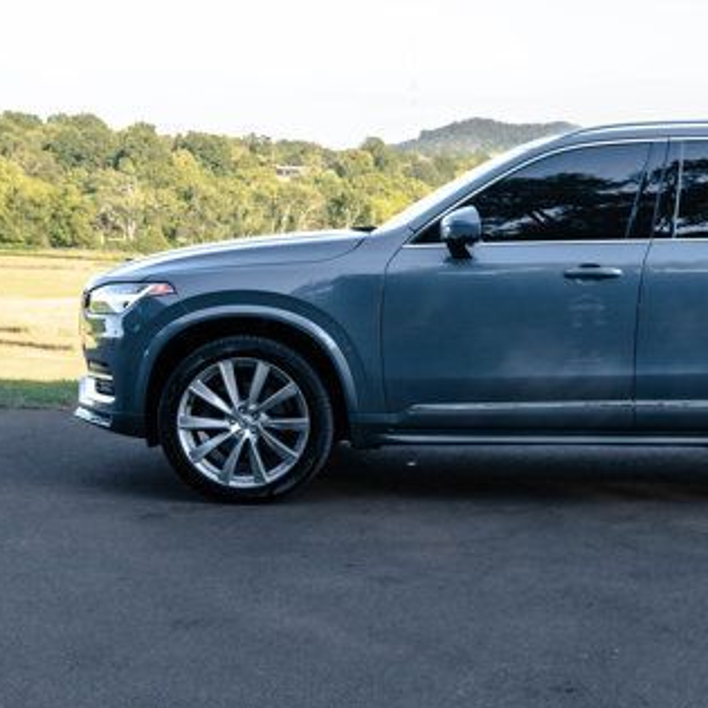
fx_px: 1597
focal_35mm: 69
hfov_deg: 24.3
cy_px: 298
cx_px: 636
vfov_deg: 25.0
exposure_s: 1/250
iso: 320
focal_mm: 40
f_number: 10
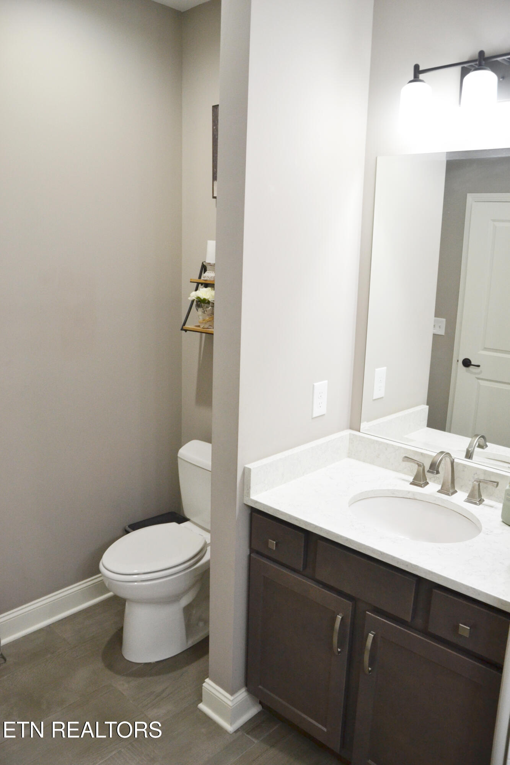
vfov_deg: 67.4
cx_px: 255
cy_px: 382
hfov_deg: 47.9
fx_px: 574
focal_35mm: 27
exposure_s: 1/60
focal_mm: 18
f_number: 4
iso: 400
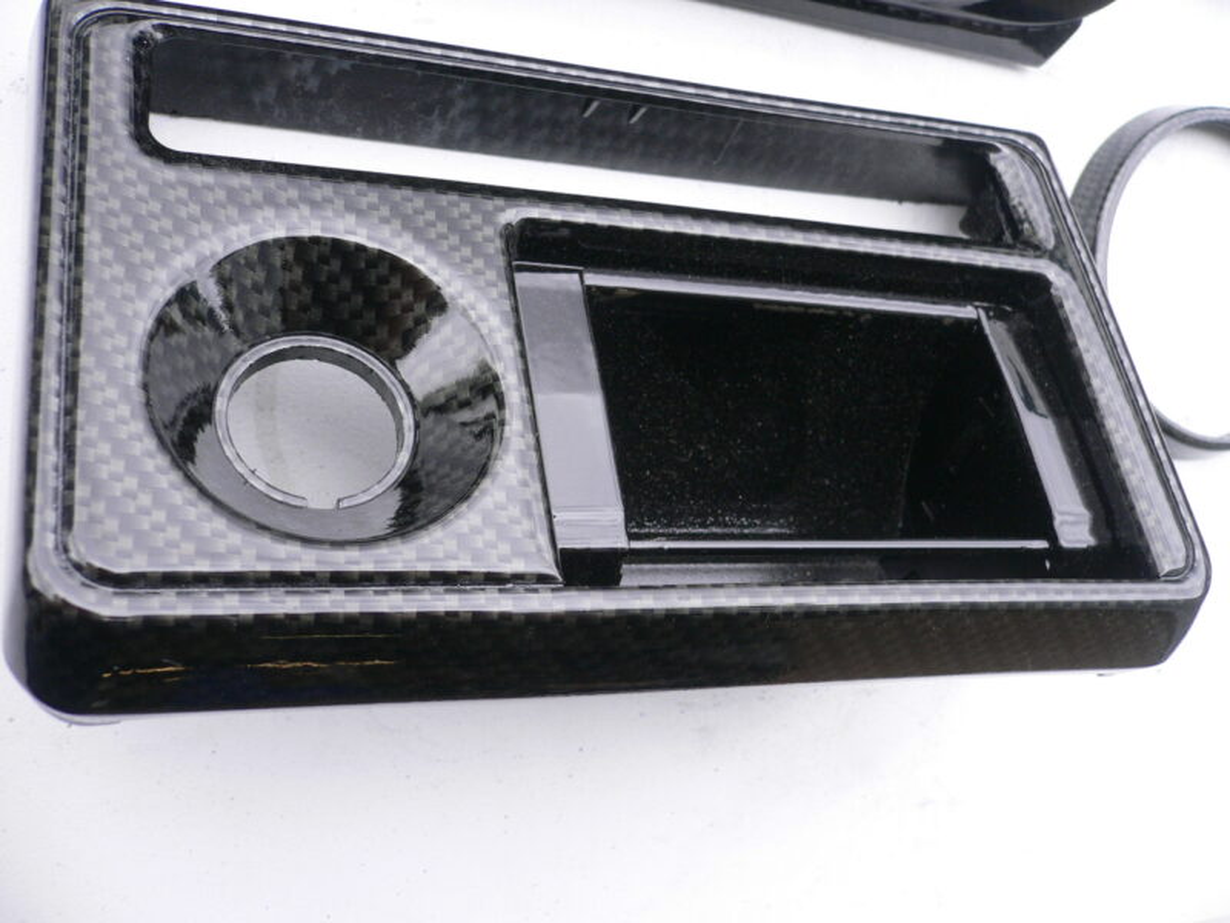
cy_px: 462
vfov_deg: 40.7
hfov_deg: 52.6
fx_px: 1244
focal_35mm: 35
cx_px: 615
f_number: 2.8
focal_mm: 5.8
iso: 100
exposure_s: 1/100
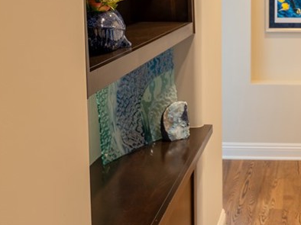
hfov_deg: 30.0
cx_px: 300
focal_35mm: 60
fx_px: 521
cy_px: 31
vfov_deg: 23.8
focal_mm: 24
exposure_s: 1/30
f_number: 6.3
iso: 100
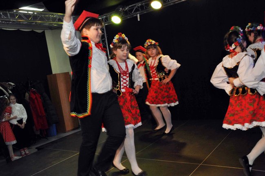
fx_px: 243
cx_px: 132
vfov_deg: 39.9
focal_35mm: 33
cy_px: 88
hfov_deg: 57.3
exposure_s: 1/60
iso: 1250
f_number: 11
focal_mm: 22
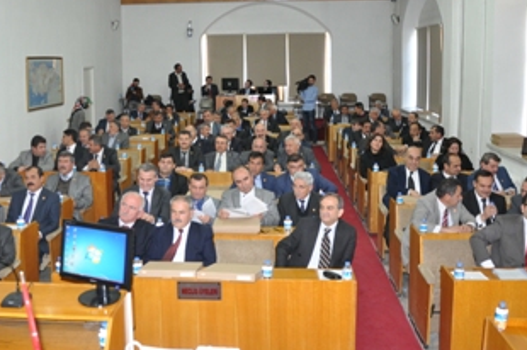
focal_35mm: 39
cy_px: 119
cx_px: 219
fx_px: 570
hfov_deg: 49.4
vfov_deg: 33.9
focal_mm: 18
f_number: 4
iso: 800
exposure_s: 1/25
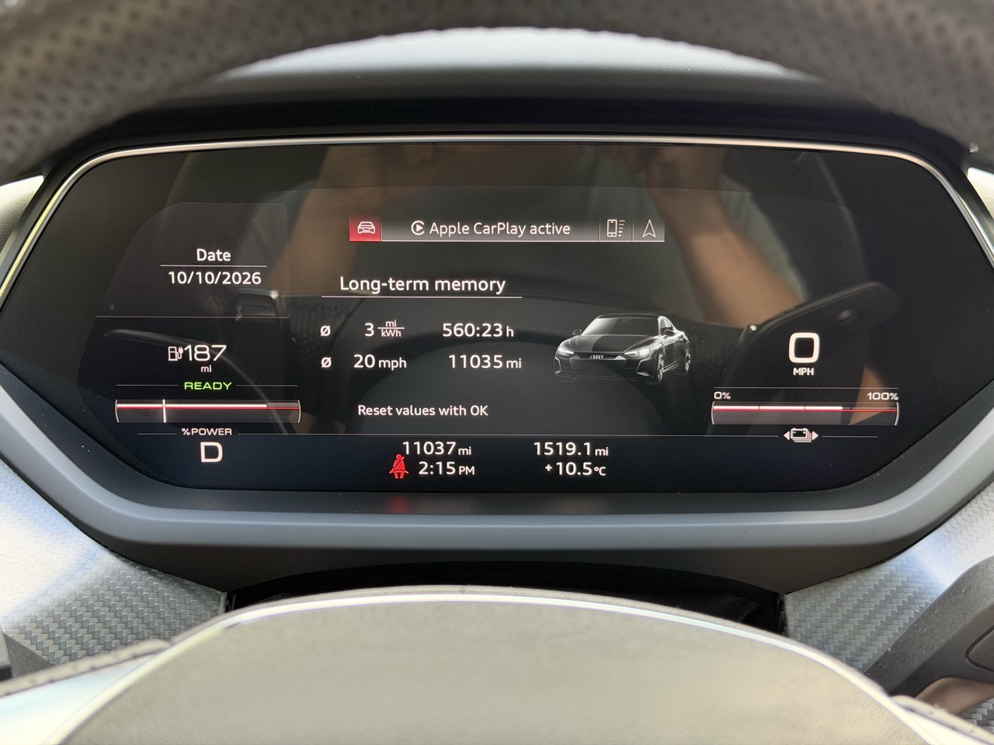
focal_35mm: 48
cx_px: 497
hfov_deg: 39.7
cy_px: 372
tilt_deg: -14.1
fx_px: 1378
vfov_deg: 30.3
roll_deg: +1.7
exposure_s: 1/40
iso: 320
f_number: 1.78
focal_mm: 6.76
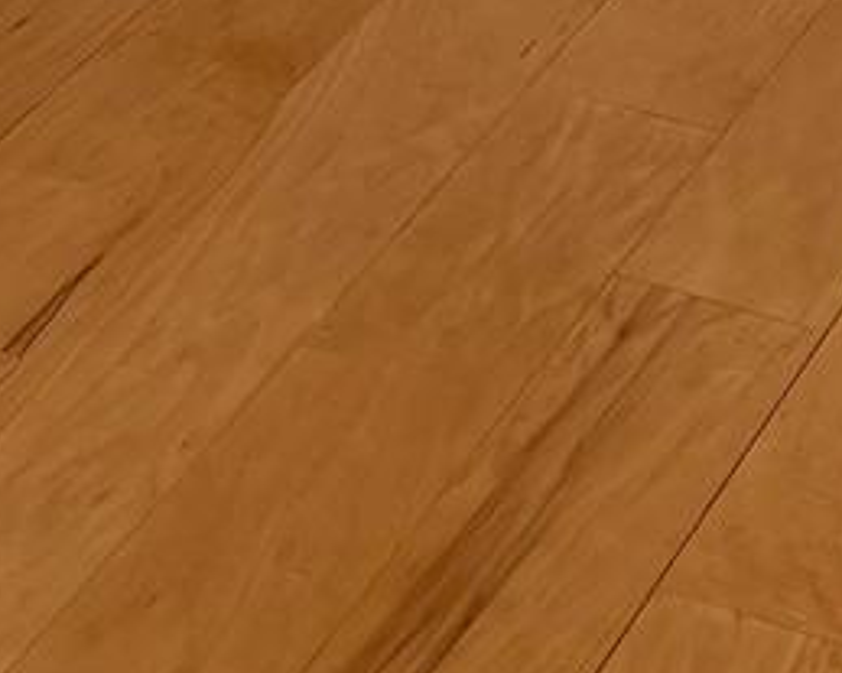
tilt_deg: -8.6
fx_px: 5007
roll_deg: -0.5
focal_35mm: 201
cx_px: -676
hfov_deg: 9.2
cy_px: -1473
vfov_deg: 6.8
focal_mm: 5.96
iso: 50
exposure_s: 1/166
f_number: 1.6
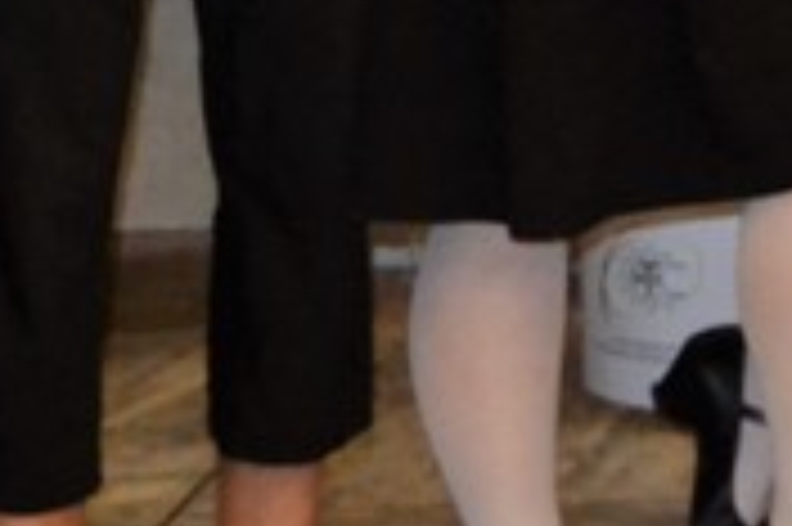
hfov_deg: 8.0
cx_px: 1958
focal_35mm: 236
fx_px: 5185
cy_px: -623
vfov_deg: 5.6
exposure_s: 1/60
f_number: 4
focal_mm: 27
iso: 3200
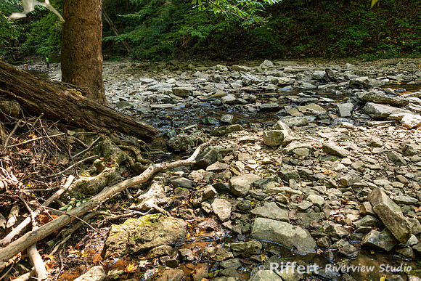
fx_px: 328
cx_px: 210
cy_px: 140
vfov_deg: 46.4
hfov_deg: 65.5
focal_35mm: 28
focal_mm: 28
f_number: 5
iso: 250
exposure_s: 1/125
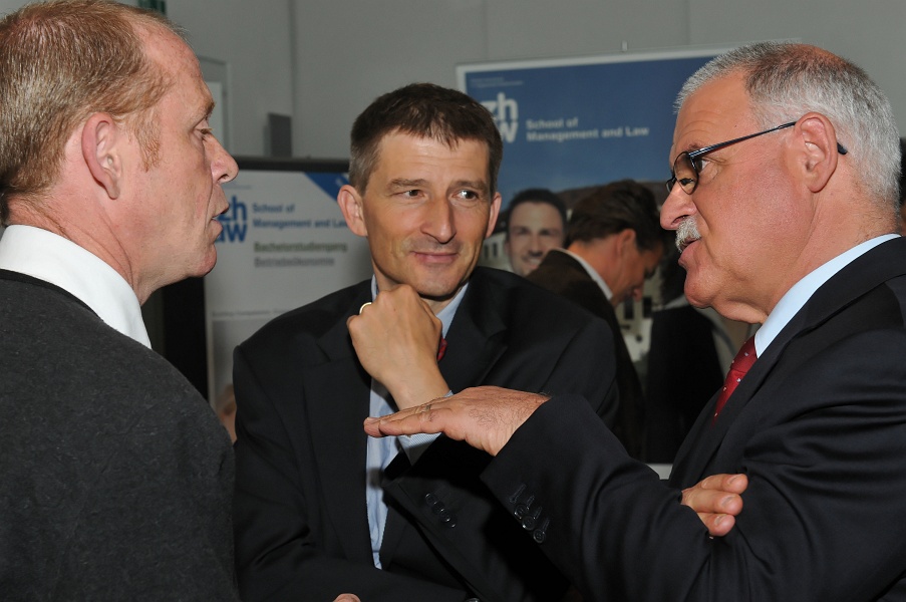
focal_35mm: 66
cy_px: 301
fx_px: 1659
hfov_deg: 30.5
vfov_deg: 20.6
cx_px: 453
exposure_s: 1/60
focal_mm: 44
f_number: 5.6
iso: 400
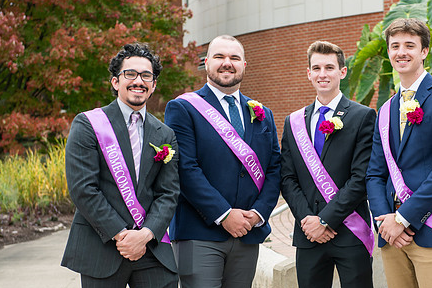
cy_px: 158
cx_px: 285
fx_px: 1128
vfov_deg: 14.5
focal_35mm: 94
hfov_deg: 21.6
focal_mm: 70
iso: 200
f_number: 5
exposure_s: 1/320
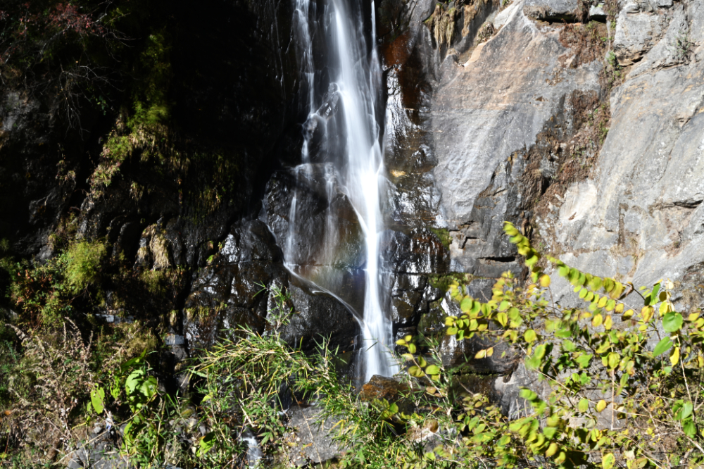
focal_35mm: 68
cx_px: 352
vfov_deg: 20.0
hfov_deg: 29.7
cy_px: 234
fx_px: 1329
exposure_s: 1/3.33
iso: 31
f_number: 32
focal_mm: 68
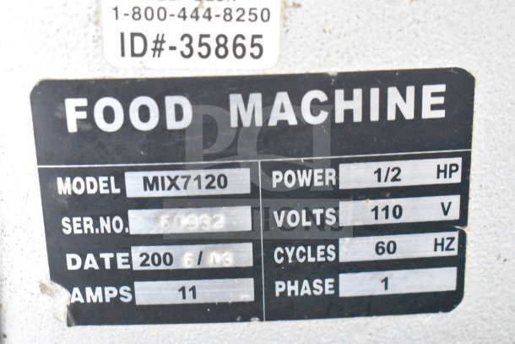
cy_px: 172
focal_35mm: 69
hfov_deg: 29.2
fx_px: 987
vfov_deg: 19.7
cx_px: 258
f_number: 5.3
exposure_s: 1/80
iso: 25600
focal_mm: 46
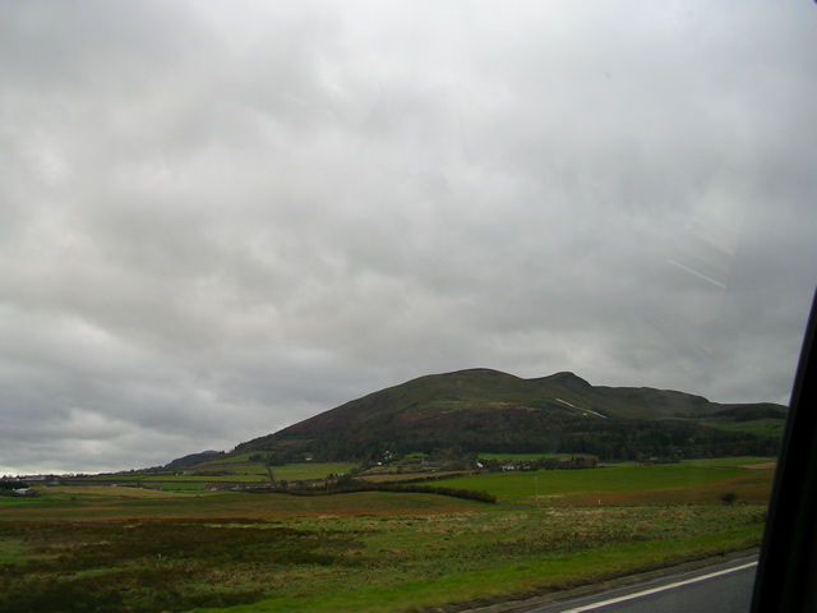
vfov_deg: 37.7
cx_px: 408
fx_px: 897
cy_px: 306
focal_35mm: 38
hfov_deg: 49.0
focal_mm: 5.8
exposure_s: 1/390
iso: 50
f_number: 2.8
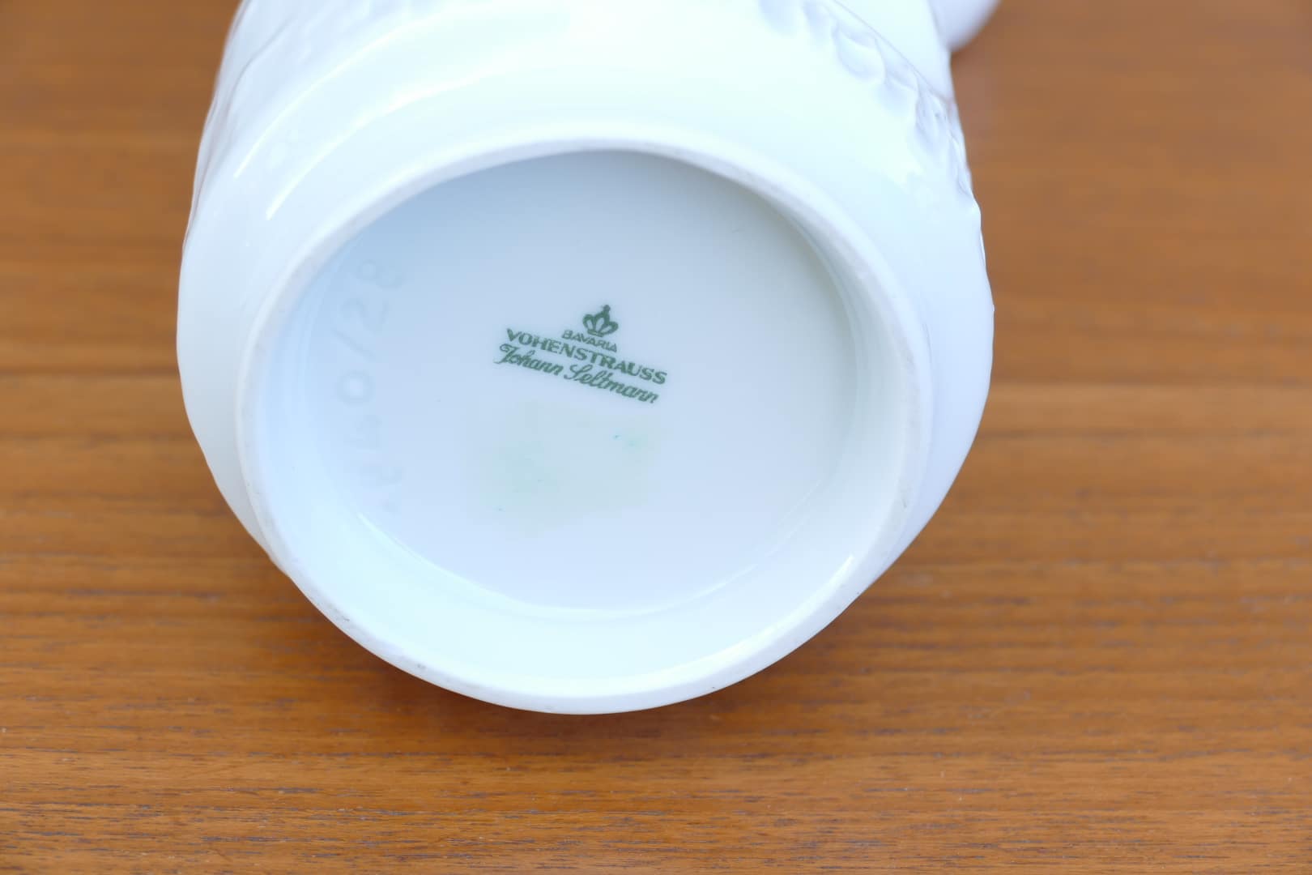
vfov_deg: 13.7
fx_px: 3644
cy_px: 438
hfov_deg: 20.4
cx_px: 656
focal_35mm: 100
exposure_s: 1/80
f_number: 4
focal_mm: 36.53
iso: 125
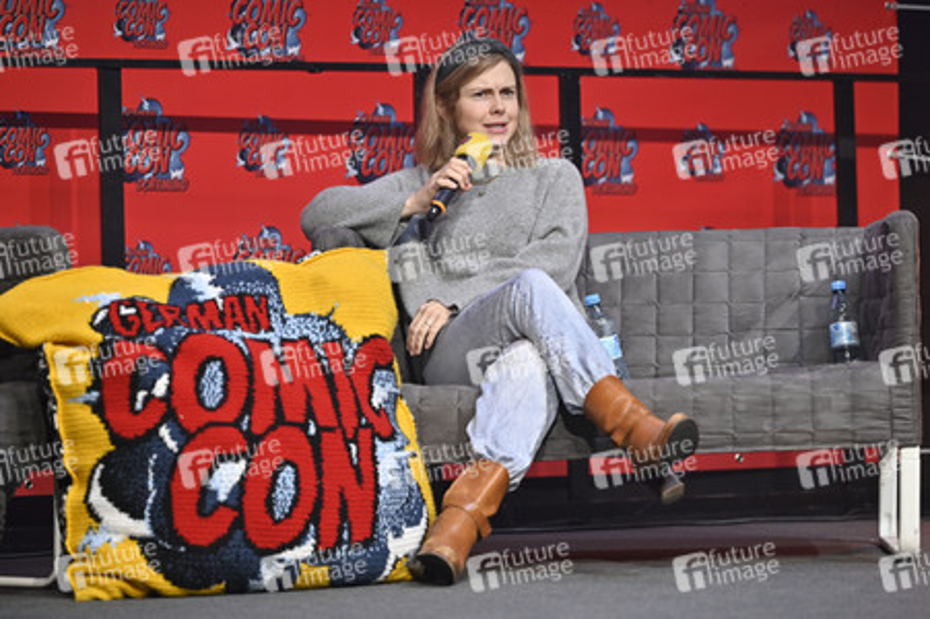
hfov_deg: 15.2
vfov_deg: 10.1
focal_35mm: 135
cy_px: 310
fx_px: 3485
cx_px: 465
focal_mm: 135
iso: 800
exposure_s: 1/320
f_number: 2.8
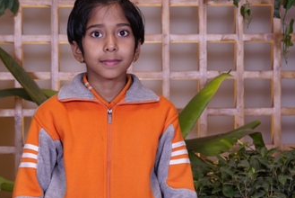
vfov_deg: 14.0
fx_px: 804
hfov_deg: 20.8
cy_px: 100
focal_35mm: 98
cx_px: 110
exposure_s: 1/125
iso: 400
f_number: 4.5
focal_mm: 48
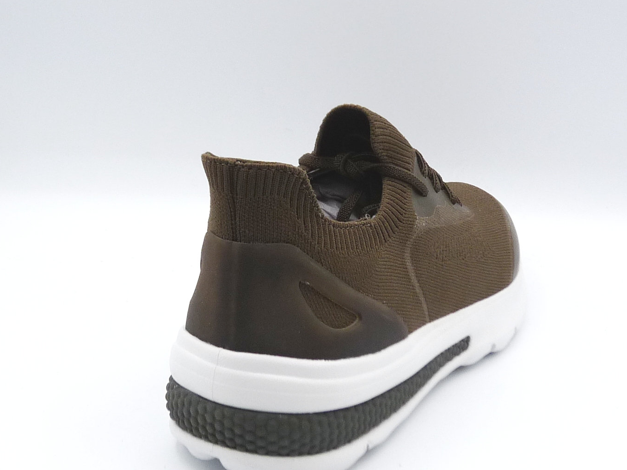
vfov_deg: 24.8
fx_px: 1069
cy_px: 235
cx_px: 357
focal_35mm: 59
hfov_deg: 32.7
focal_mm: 4.9
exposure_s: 1/200
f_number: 4
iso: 100
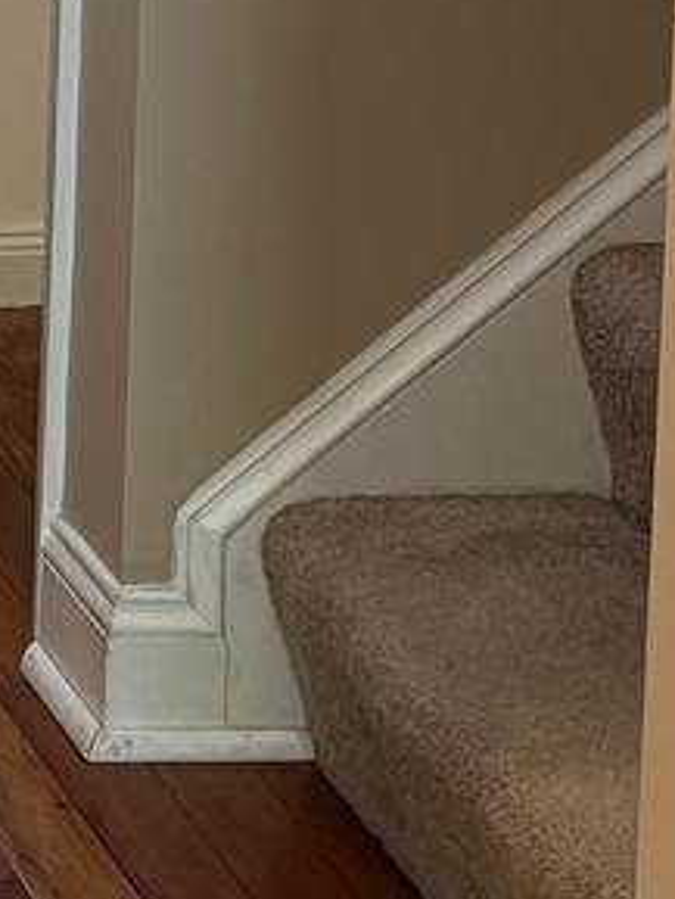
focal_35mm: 170
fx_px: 4417
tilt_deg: -6.0
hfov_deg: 7.4
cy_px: -868
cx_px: -1555
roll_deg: -0.1
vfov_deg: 10.7
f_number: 1.78
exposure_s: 1/60
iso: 125
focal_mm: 6.76
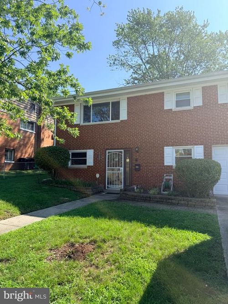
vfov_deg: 71.6
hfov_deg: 56.8
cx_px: 114
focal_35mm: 24
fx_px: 211
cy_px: 152
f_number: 1.78
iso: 80
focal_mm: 6.76
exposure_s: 1/2110
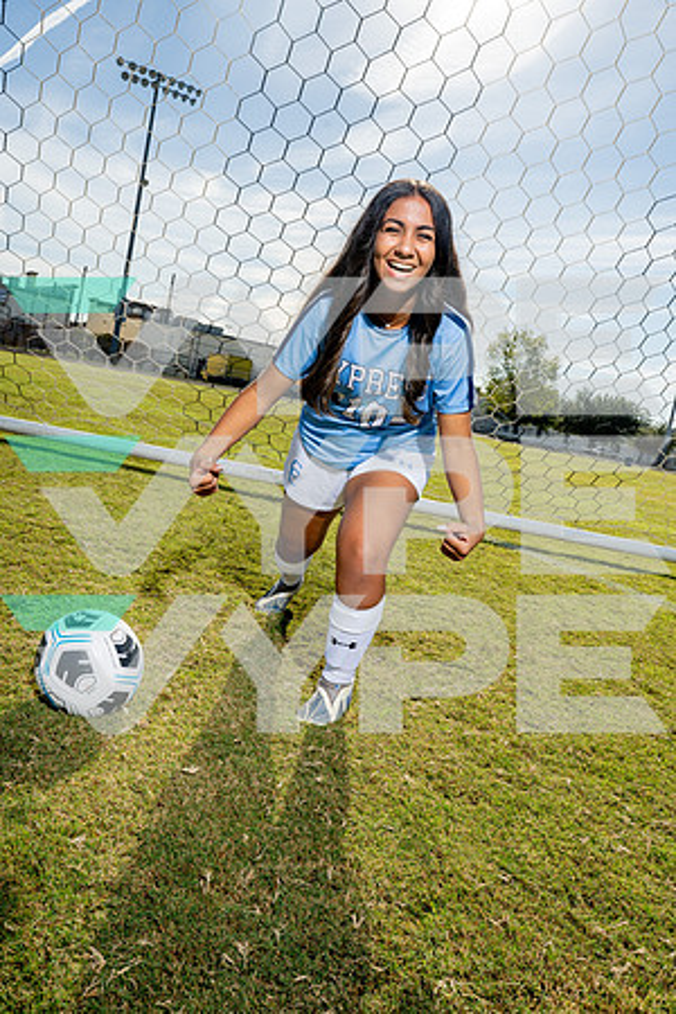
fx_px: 817
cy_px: 507
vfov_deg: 63.7
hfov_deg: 45.0
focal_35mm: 29
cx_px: 338
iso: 200
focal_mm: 29
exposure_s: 1/250
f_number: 11
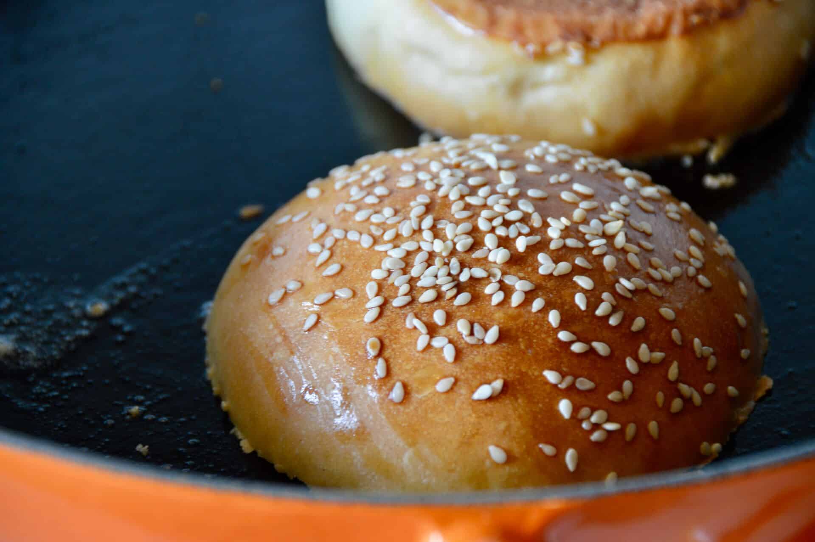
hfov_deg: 8.9
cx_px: 408
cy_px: 271
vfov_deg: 5.9
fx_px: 5259
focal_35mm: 232
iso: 400
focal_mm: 155
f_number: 6.3
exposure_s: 1/15
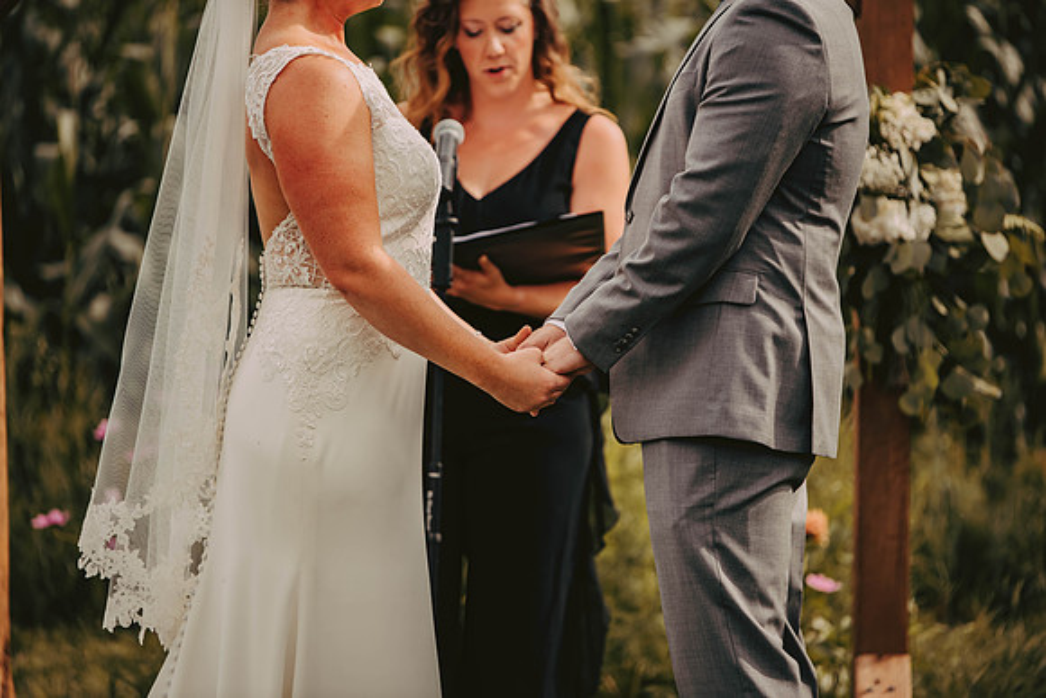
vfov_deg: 7.9
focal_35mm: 175
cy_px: 349
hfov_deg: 11.7
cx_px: 523
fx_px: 5086
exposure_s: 1/1250
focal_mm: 175
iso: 200
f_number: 2.8
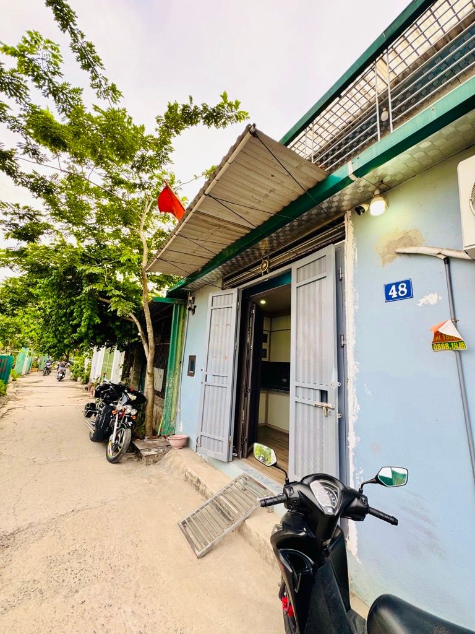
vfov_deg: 102.1
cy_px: 317
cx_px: 238
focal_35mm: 14
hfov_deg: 85.7
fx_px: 256
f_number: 2.2
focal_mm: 2.22
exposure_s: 1/99
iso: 40
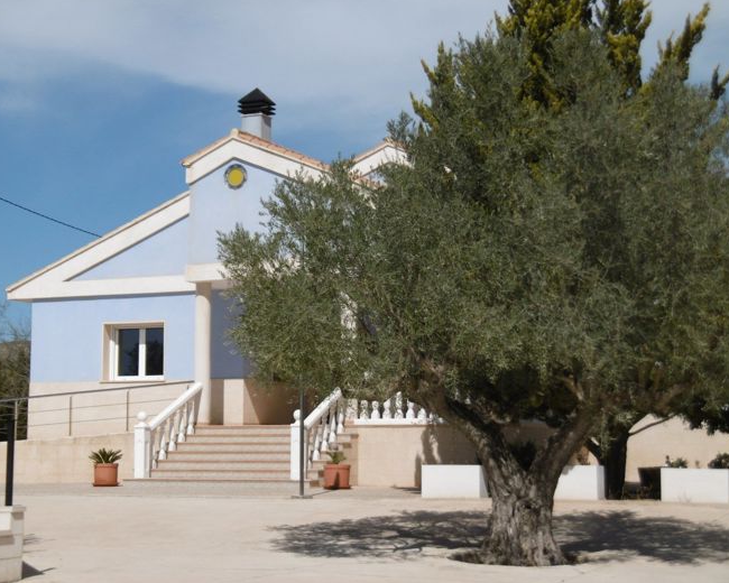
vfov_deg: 21.3
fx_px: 1553
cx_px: 367
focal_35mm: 72
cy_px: 289
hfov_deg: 26.4
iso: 100
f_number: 11
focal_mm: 12.1
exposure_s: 1/250
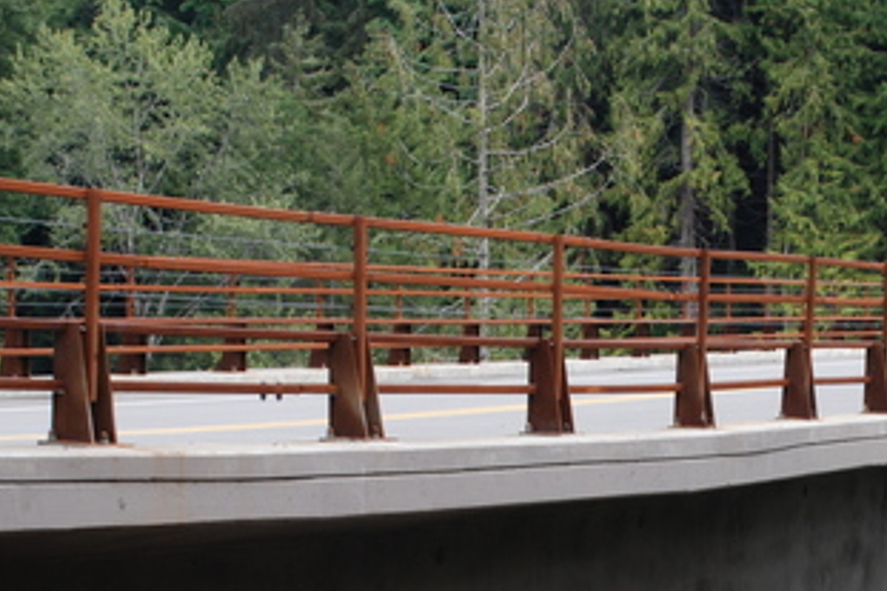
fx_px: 3331
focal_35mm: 135
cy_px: 644
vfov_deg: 10.0
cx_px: 824
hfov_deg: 15.0
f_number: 6.3
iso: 250
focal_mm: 35
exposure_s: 1/160
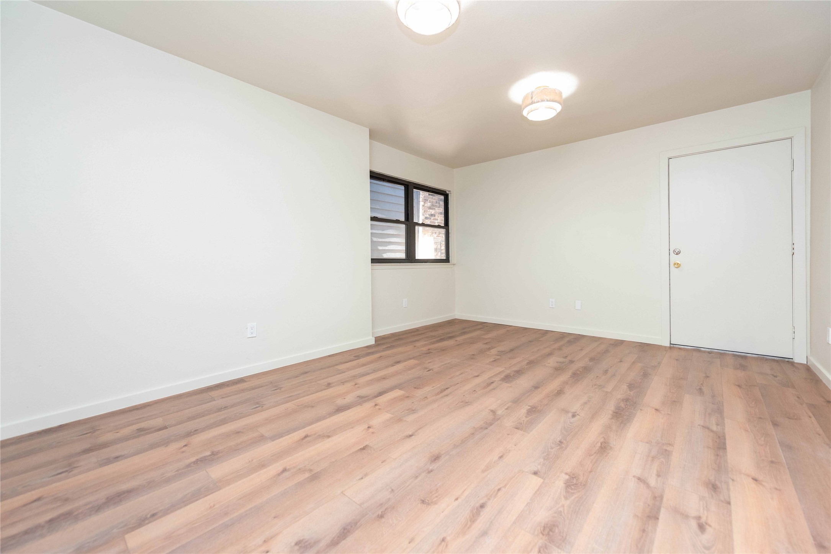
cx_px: 416
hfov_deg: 104.2
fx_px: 323
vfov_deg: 81.2
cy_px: 277
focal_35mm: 14
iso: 800
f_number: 3.5
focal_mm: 14
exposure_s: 1/60
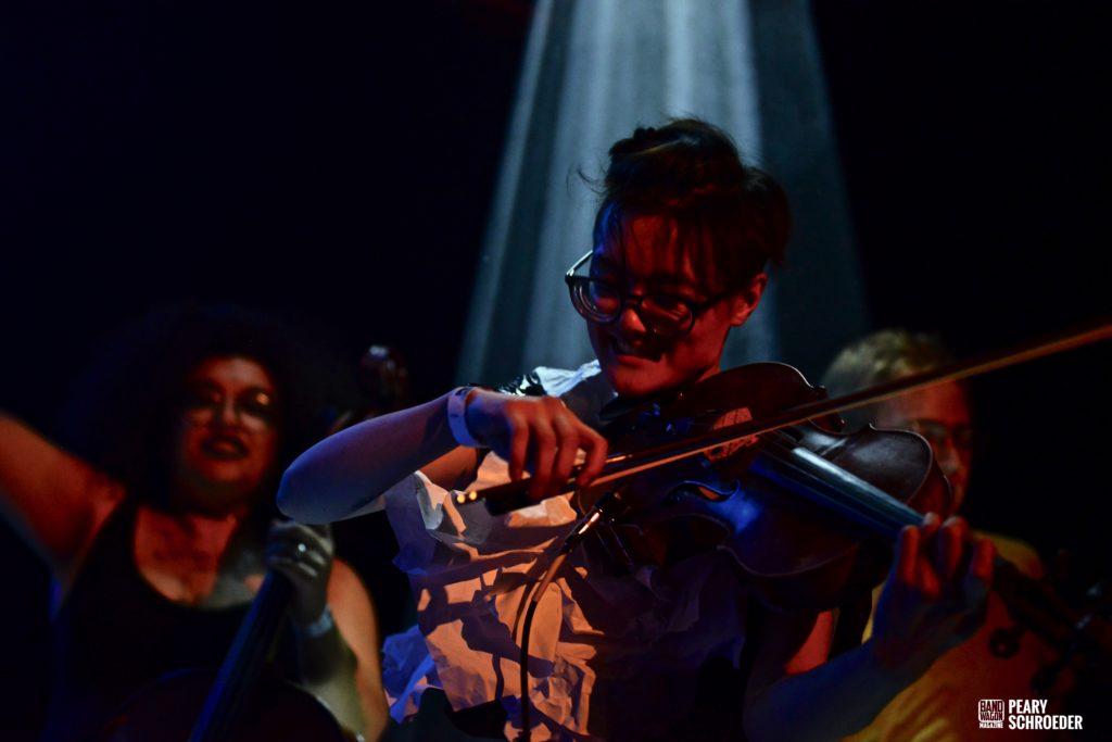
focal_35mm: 70
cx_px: 556
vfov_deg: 19.5
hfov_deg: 28.8
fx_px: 2162
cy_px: 371
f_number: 2.8
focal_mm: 70
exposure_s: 1/40
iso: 2500
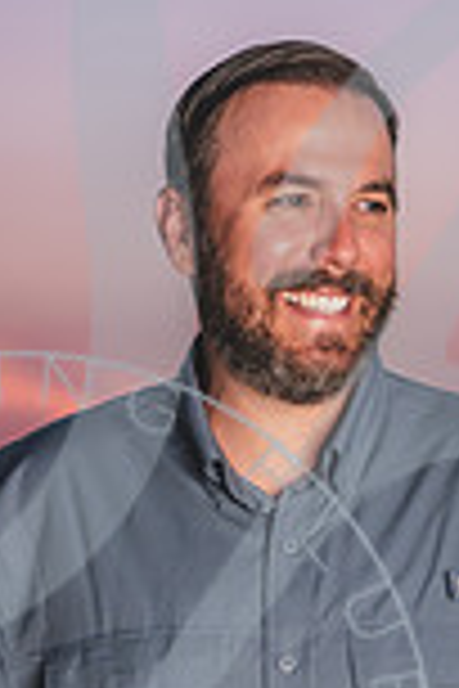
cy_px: 427
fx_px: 2811
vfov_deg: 14.0
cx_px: 220
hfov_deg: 9.3
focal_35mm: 147
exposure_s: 1/1000
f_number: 2.8
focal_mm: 50
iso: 200
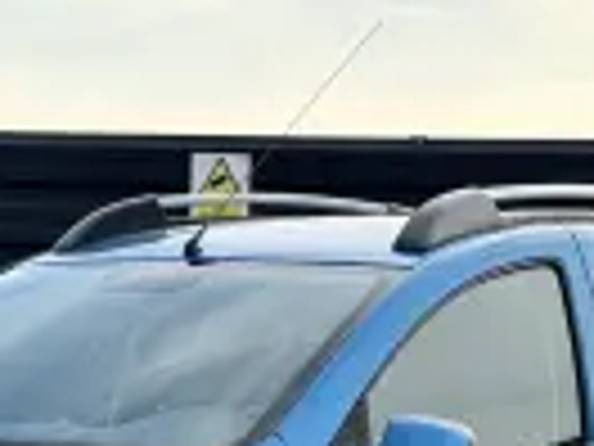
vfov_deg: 11.1
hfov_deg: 15.0
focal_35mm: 131
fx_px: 2248
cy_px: 536
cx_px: 158
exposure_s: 1/2033
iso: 100
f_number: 1.78
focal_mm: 6.76
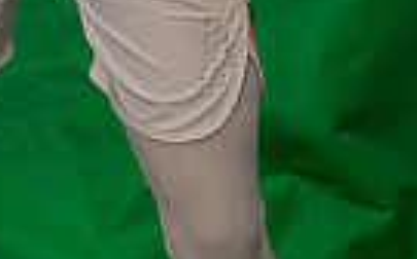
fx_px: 1725
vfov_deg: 7.4
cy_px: -558
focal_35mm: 152
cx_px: -116
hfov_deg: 13.3
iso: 800
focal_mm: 24
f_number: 20
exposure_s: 1/60
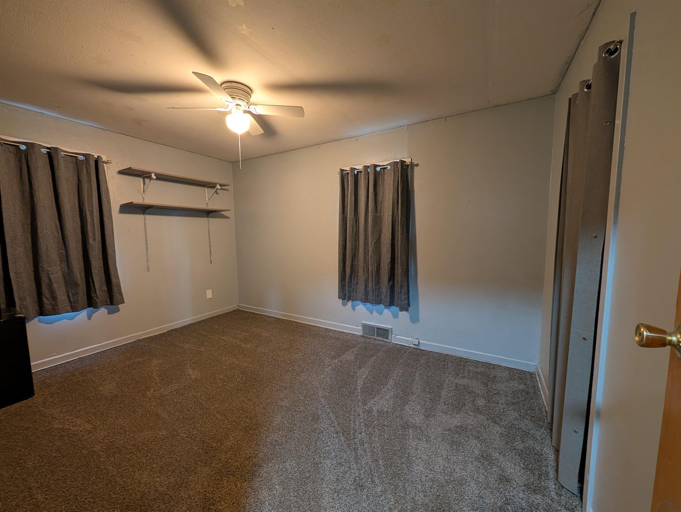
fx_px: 236
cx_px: 340
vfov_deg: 94.6
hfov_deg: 110.5
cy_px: 256
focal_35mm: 12
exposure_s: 1/24
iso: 152
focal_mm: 2.02
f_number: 1.7
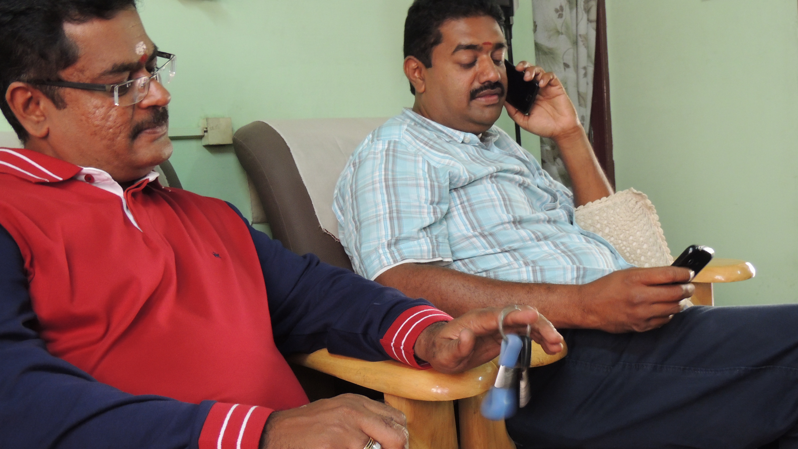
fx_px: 931
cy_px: 243
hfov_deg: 46.4
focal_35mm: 44
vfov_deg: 27.1
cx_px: 396
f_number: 3.3
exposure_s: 1/15
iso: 400
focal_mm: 7.1
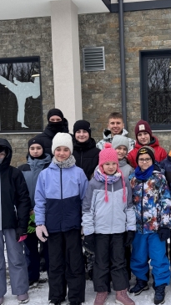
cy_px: 160
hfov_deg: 26.7
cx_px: 154
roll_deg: +0.9
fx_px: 347
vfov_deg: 47.4
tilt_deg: -3.6
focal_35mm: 43
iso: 80
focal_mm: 6.76
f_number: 1.78
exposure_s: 1/1094
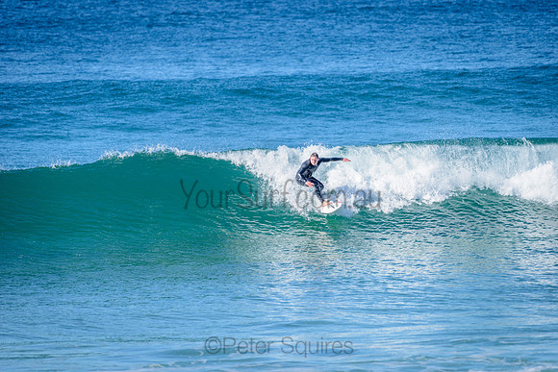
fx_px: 7751
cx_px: 279
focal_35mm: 500
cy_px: 186
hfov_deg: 4.1
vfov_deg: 2.8
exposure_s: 1/2000
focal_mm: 500
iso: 250
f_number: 5.6
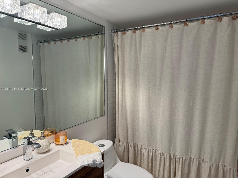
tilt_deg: -5.4
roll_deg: +0.3
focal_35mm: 24
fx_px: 165
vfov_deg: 56.8
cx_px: 119
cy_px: 89
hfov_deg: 71.6
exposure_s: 1/129
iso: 100
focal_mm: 6.76
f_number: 1.78
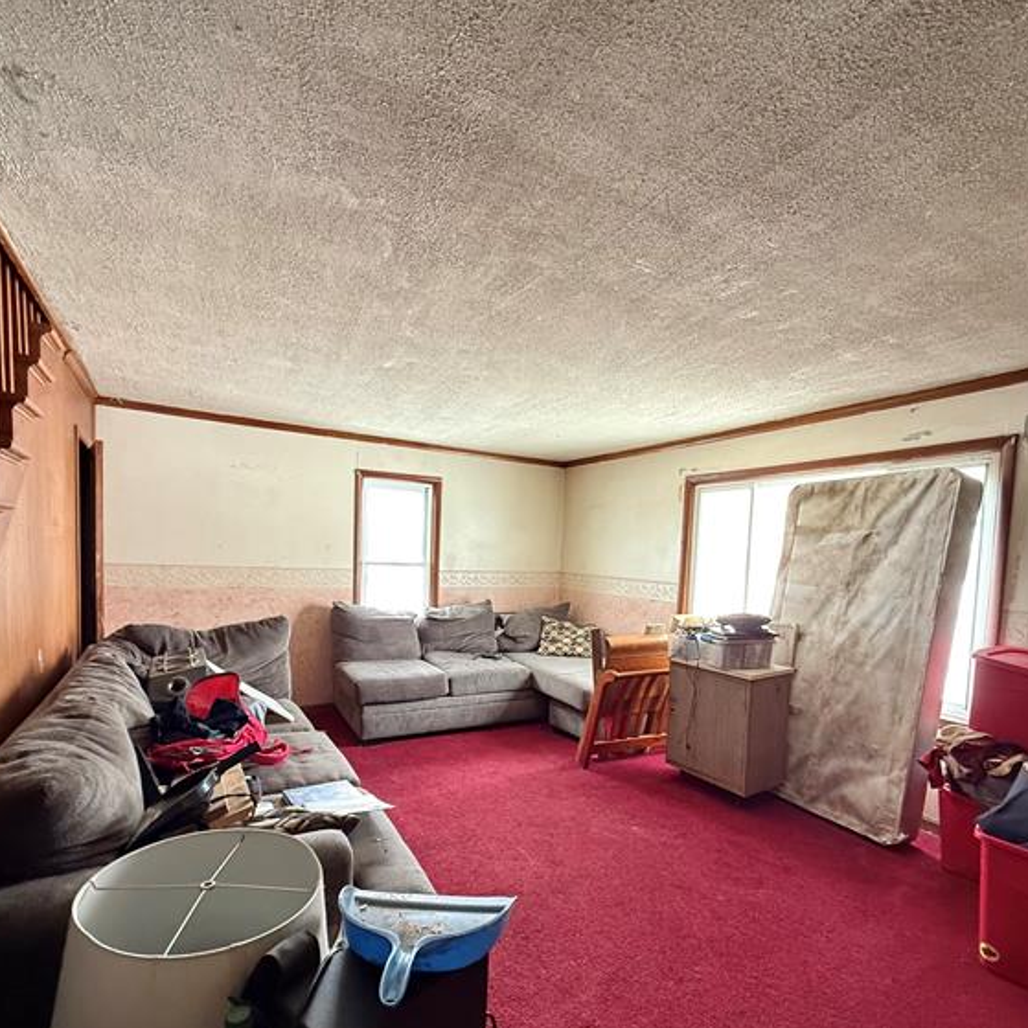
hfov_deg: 84.0
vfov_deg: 83.5
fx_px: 571
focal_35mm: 17
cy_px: 585
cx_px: 509
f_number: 2.2
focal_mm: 2.22
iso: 640
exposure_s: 1/60
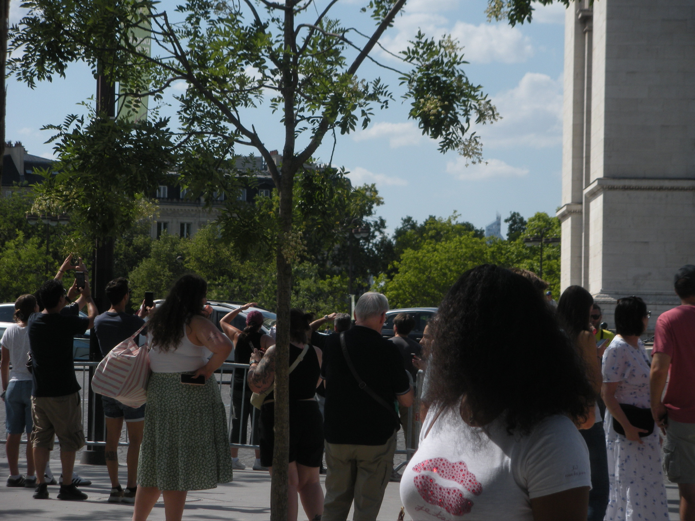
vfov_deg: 12.2
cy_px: 260
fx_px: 2429
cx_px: 348
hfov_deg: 16.3
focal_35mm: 121
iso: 64
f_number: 5.3
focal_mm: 21.2
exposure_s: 1/536
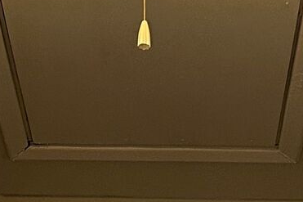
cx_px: 185
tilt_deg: -2.0
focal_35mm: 155
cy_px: 804
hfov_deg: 13.2
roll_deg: -0.7
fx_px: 1304
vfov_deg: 6.9
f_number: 1.78
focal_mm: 6.86
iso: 200
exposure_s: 1/60
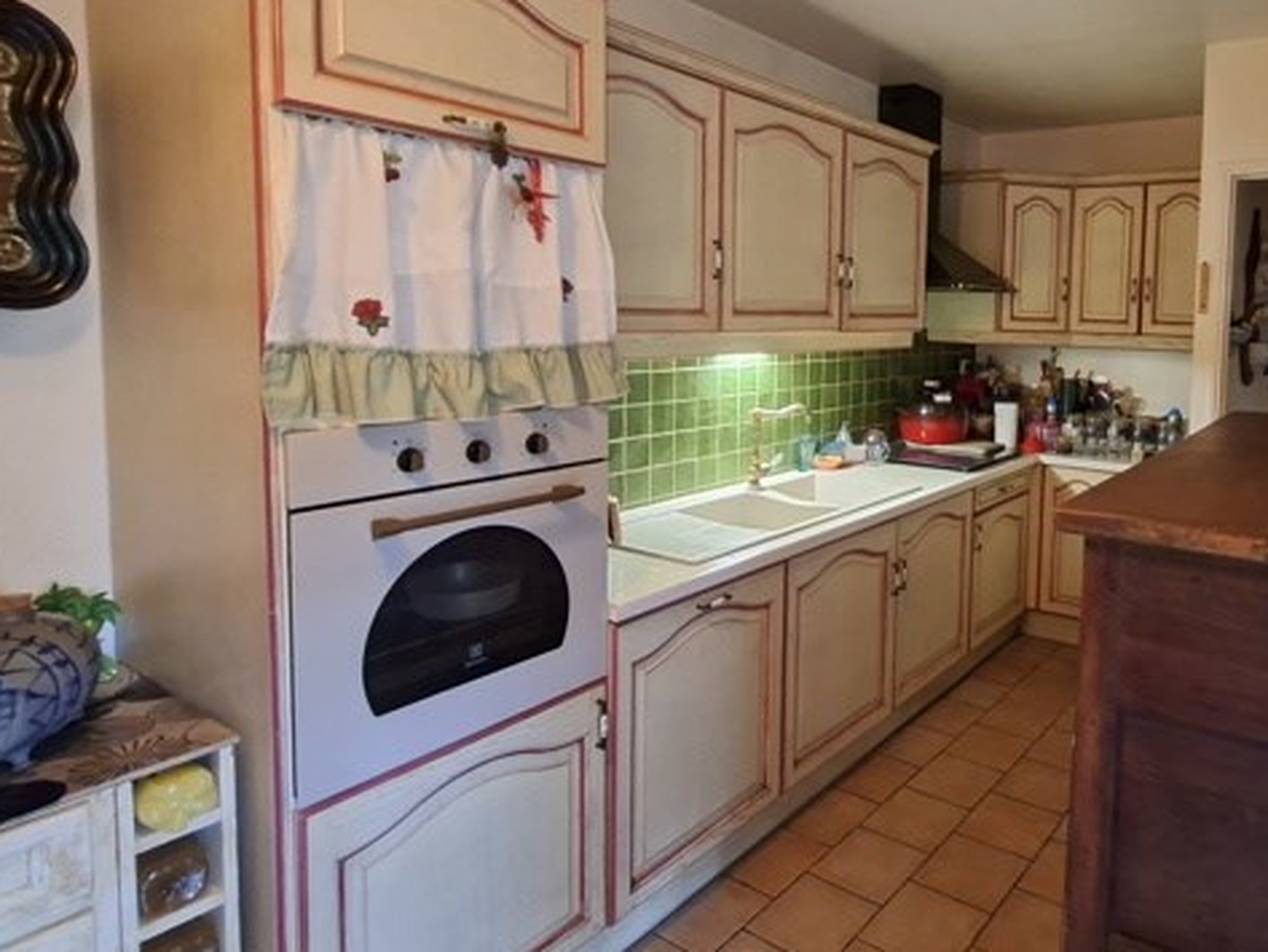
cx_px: 928
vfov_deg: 60.6
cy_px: 386
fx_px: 806
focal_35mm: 22
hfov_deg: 71.9
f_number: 2.2
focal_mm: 1.74
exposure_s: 1/24
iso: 400
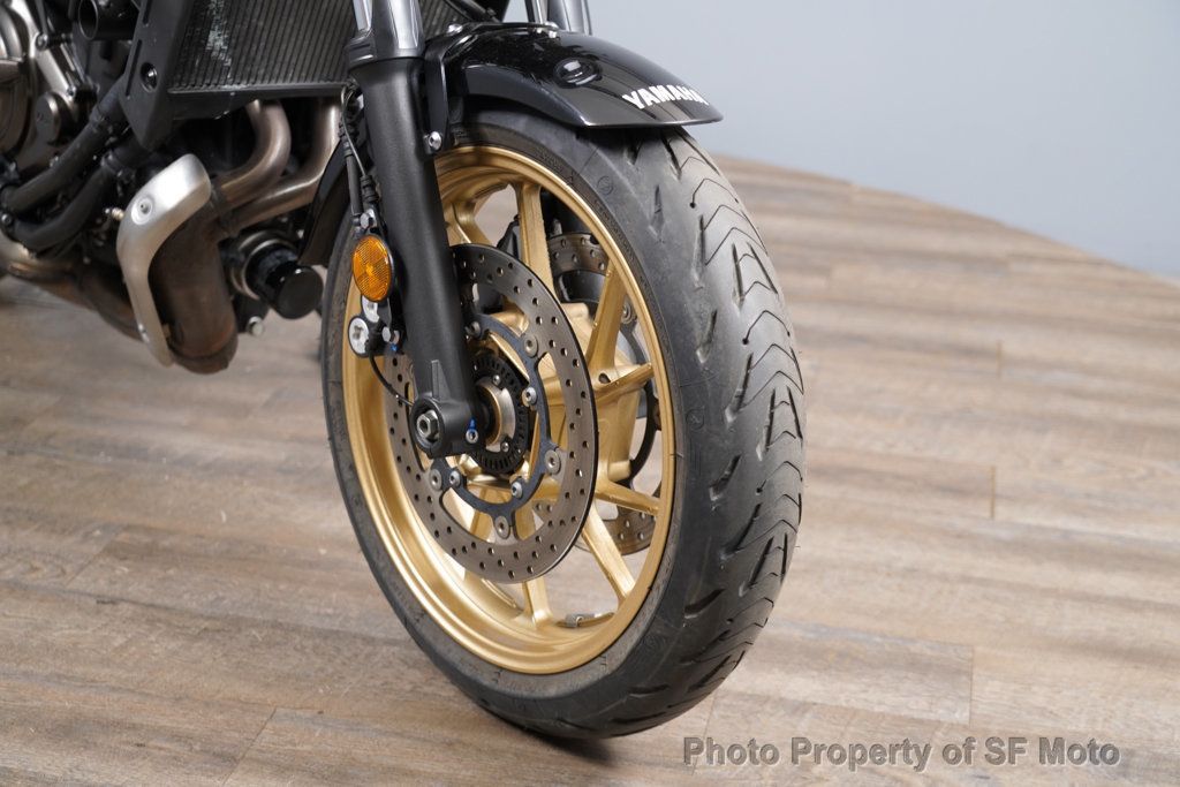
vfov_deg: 25.1
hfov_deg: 36.9
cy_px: 394
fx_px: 1770
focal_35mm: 54
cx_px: 590
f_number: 4
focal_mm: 54
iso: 1600
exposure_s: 1/100
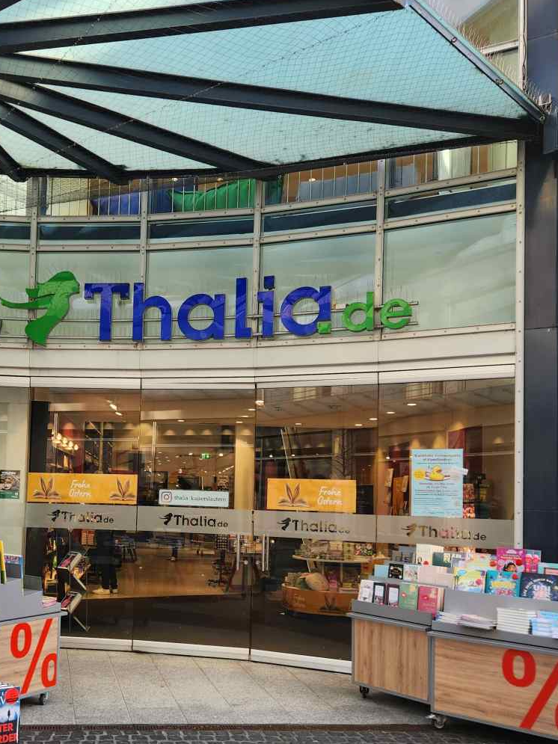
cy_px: 447
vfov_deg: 49.8
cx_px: 139
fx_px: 795
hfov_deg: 37.7
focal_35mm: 37
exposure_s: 1/180
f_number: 1.8
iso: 32
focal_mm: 5.4
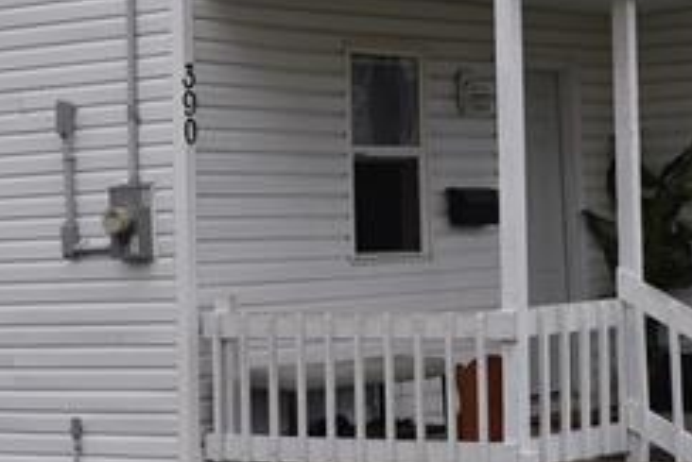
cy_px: -105
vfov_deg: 10.4
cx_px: 355
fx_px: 2500
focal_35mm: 130
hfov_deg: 15.8
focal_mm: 31
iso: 200
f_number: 8
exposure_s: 1/250
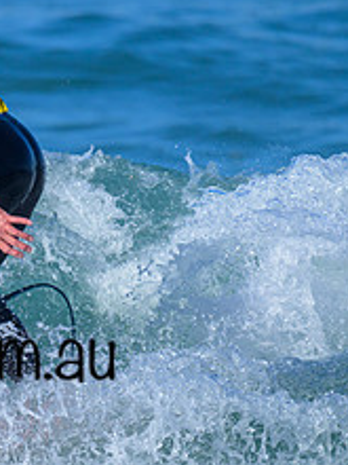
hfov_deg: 0.5
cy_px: 331
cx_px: -108
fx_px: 38014
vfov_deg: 0.7
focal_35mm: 2836
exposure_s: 1/2000
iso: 560
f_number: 9
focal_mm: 1120
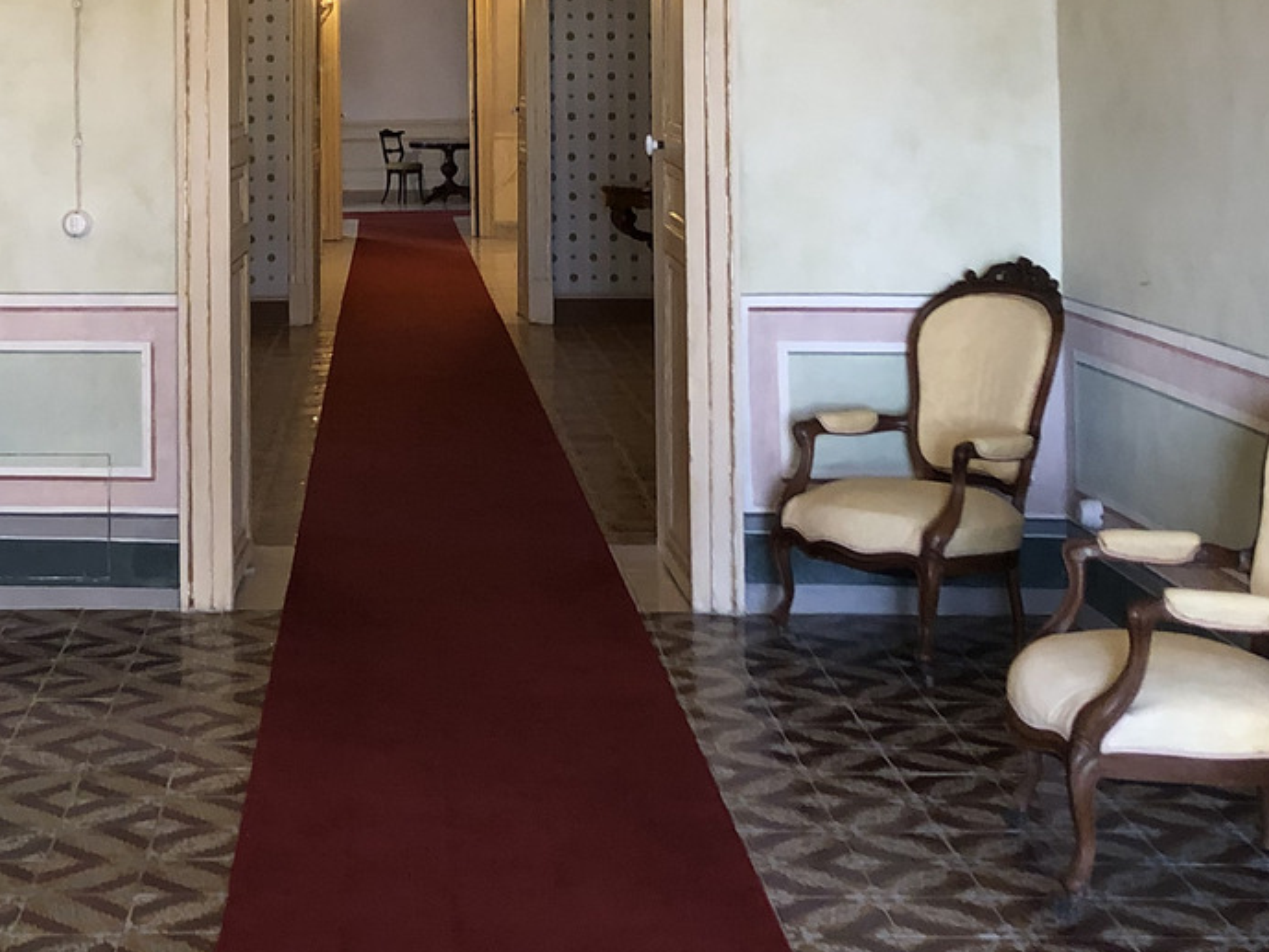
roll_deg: +1.1
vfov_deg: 21.9
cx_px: 308
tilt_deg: +0.5
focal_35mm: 65
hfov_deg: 29.3
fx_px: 2383
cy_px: 37
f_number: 1.8
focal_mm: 4
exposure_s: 1/14
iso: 100
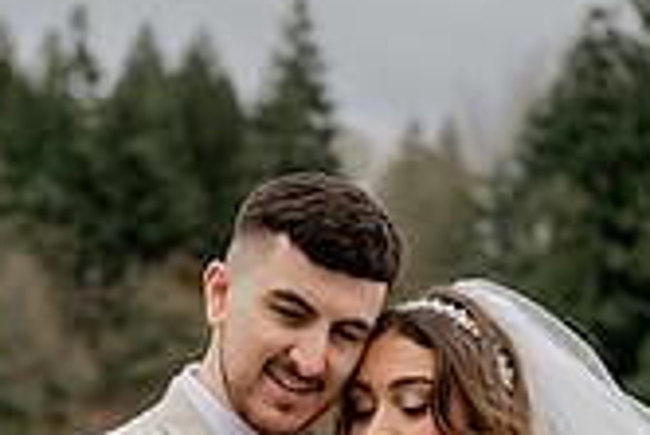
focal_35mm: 122
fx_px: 2205
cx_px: 270
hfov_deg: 16.8
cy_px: 604
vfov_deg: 10.9
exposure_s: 1/5000
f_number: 1.8
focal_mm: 35
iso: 400
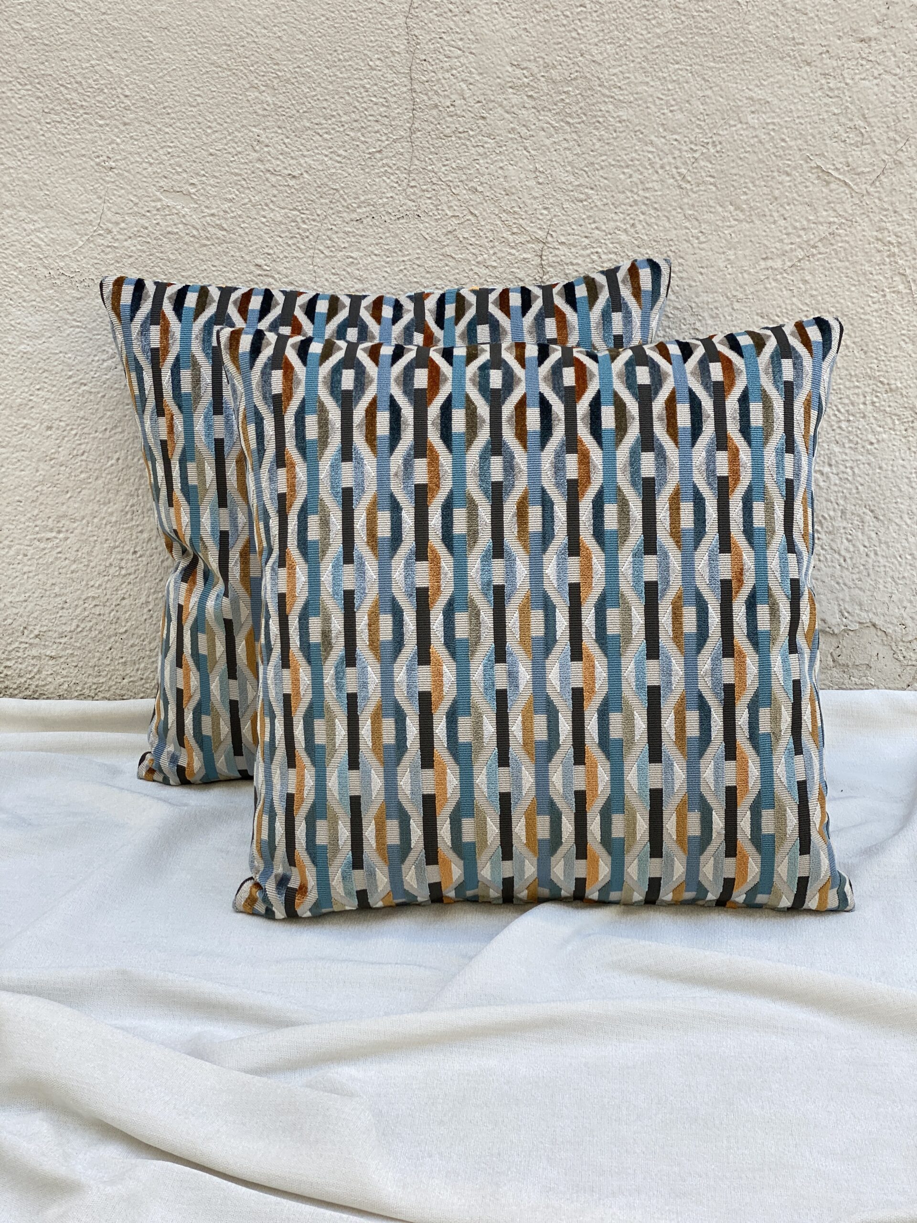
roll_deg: +1.1
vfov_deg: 36.8
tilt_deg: -18.6
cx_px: 458
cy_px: 612
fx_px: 1837
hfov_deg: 28.0
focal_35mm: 52
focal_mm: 6
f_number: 2
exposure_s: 1/207
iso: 20
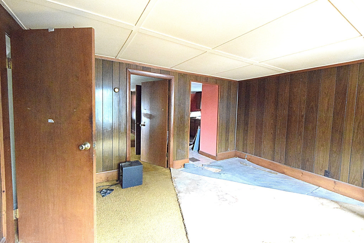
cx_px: 182
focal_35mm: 15
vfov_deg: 77.3
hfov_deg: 100.4
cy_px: 122
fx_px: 152
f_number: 8
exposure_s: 1/60
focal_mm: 10
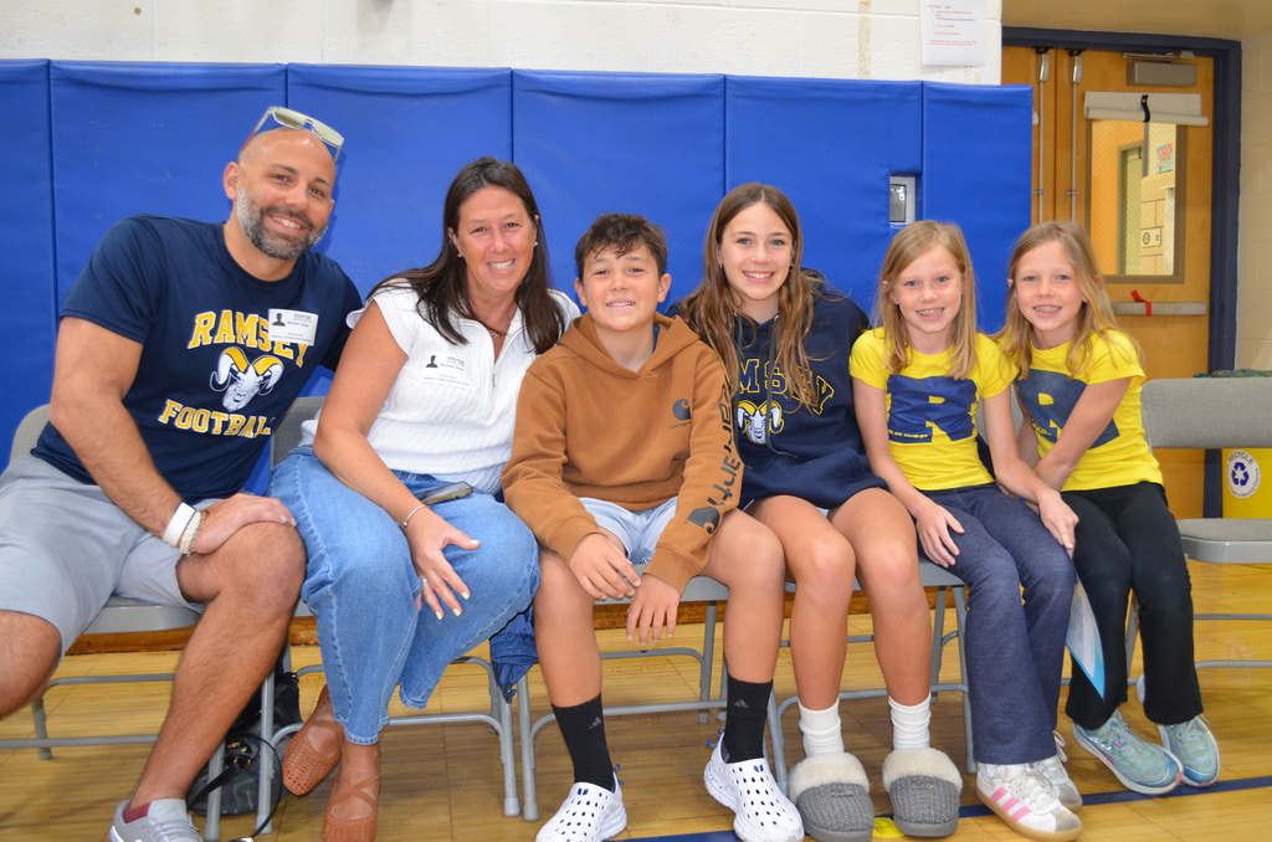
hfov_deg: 57.3
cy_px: 421
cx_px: 636
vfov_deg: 39.8
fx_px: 1163
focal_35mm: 33
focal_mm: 22
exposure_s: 1/60
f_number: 4
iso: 800
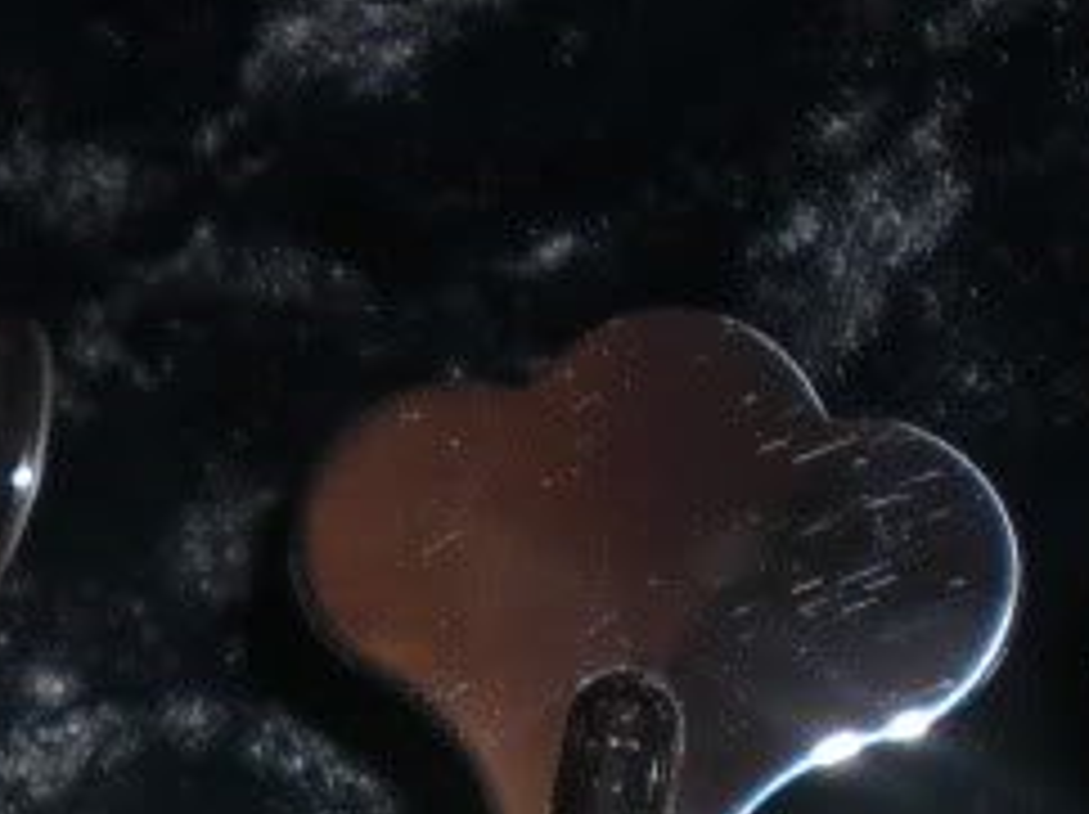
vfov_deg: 9.0
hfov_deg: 12.1
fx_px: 5060
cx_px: -72
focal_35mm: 161
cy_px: 1183
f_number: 3.1
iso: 64
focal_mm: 6.3
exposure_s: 1/60
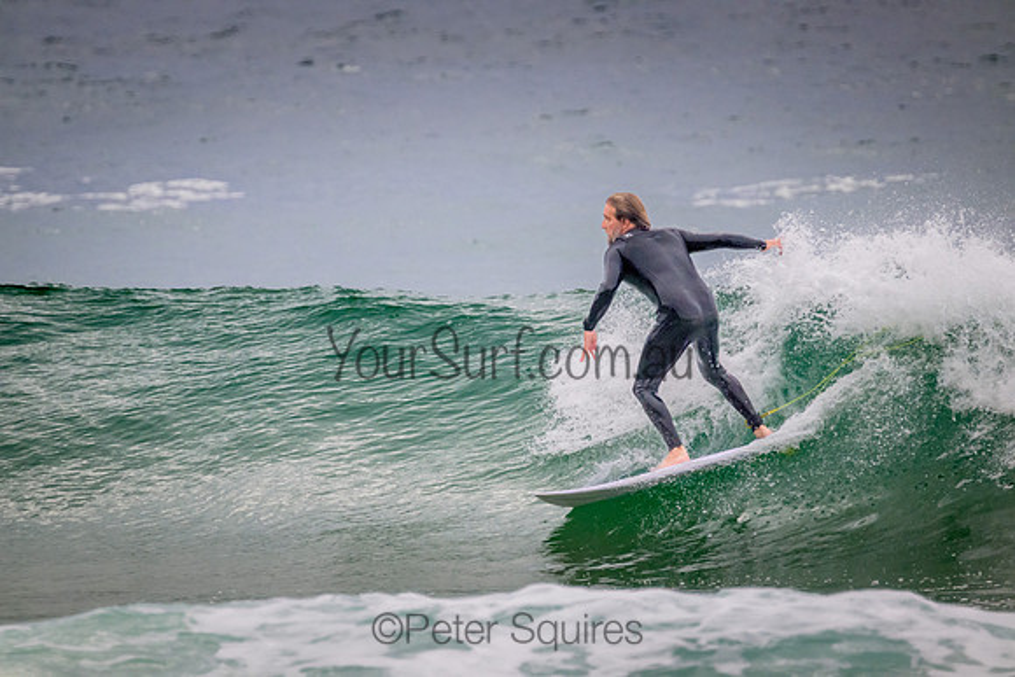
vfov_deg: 1.7
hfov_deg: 2.6
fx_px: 22560
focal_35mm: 800
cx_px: 508
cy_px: 338
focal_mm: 800
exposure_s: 1/1600
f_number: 11
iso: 3200
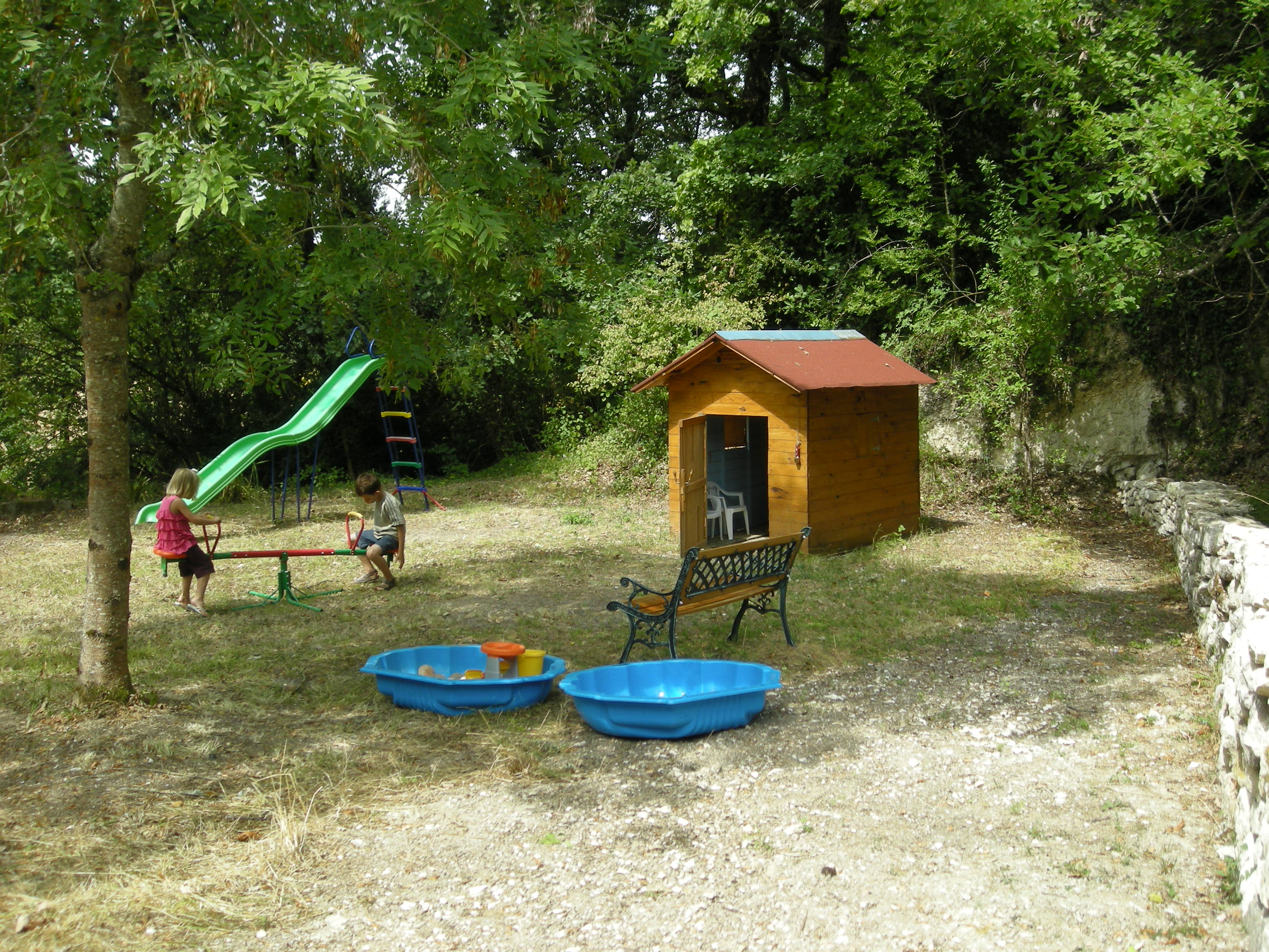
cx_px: 634
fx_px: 1283
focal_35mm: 35
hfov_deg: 52.6
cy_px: 476
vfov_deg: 40.7
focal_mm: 5.7
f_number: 2.8
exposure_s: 1/392
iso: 50
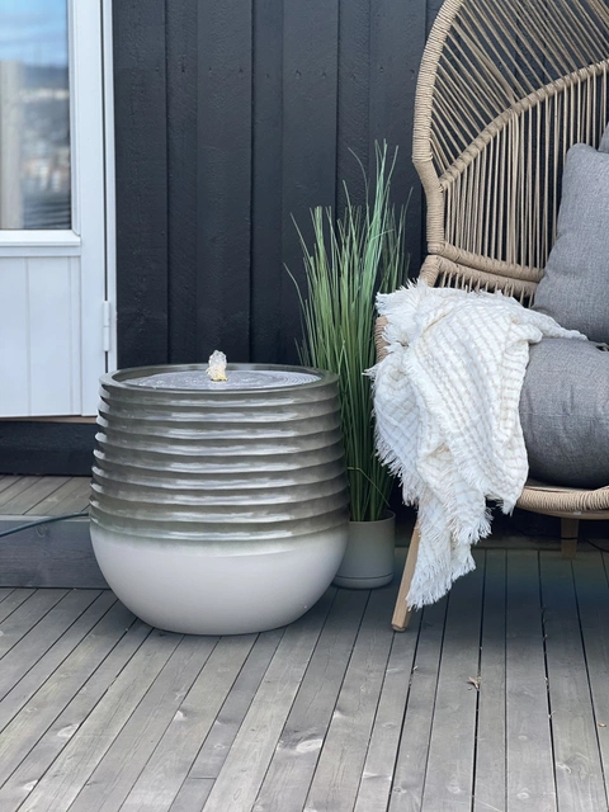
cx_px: 304
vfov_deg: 25.3
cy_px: 406
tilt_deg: -6.8
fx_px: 1806
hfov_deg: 19.1
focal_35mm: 77
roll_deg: -0.9
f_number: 2.8
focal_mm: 9
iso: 25
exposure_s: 1/121
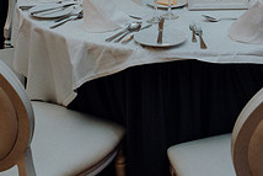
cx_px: 145
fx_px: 475
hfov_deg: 30.9
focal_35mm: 65
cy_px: -45
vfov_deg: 19.5
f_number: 3.5
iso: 2500
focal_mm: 24
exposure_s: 1/160
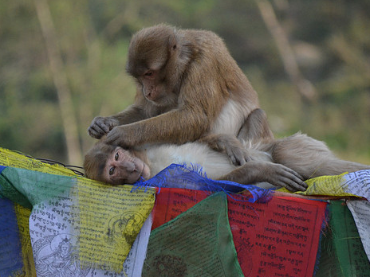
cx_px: 183
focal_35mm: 361
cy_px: 131
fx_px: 3859
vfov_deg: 4.1
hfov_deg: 5.5
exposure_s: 1/500
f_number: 5.6
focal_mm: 200
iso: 1600
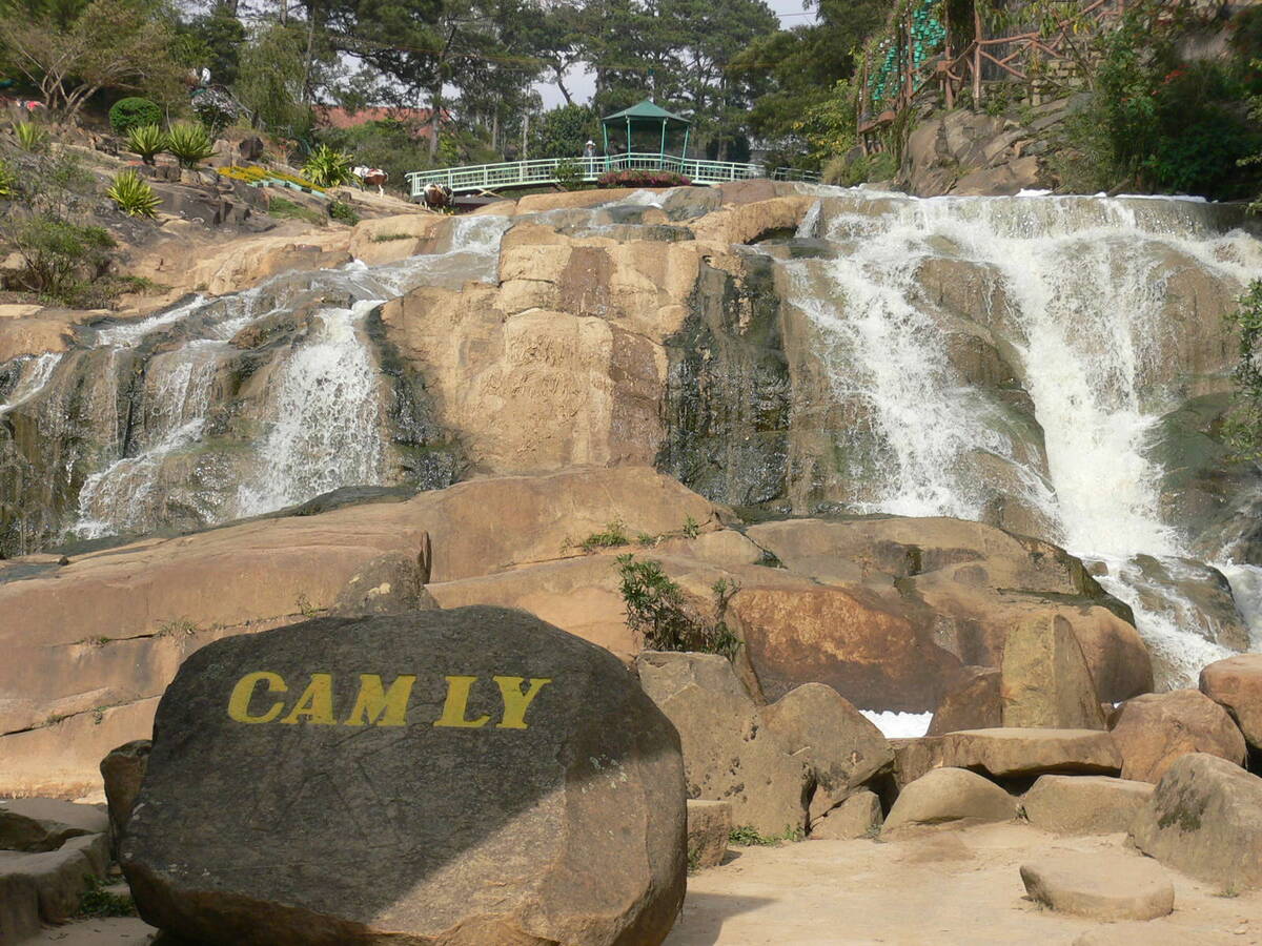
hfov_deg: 31.7
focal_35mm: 61
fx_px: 2224
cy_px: 473
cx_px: 631
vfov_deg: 24.0
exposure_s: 1/250
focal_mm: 10.1
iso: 100
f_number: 7.5
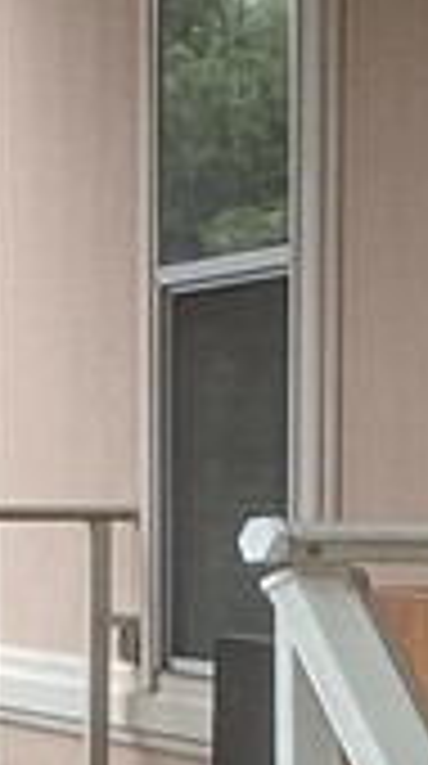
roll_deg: +0.1
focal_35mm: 204
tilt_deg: -9.5
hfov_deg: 5.9
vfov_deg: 10.1
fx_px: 4136
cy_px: 1251
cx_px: 126
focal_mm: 3.3
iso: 25
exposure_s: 1/199
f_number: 2.4
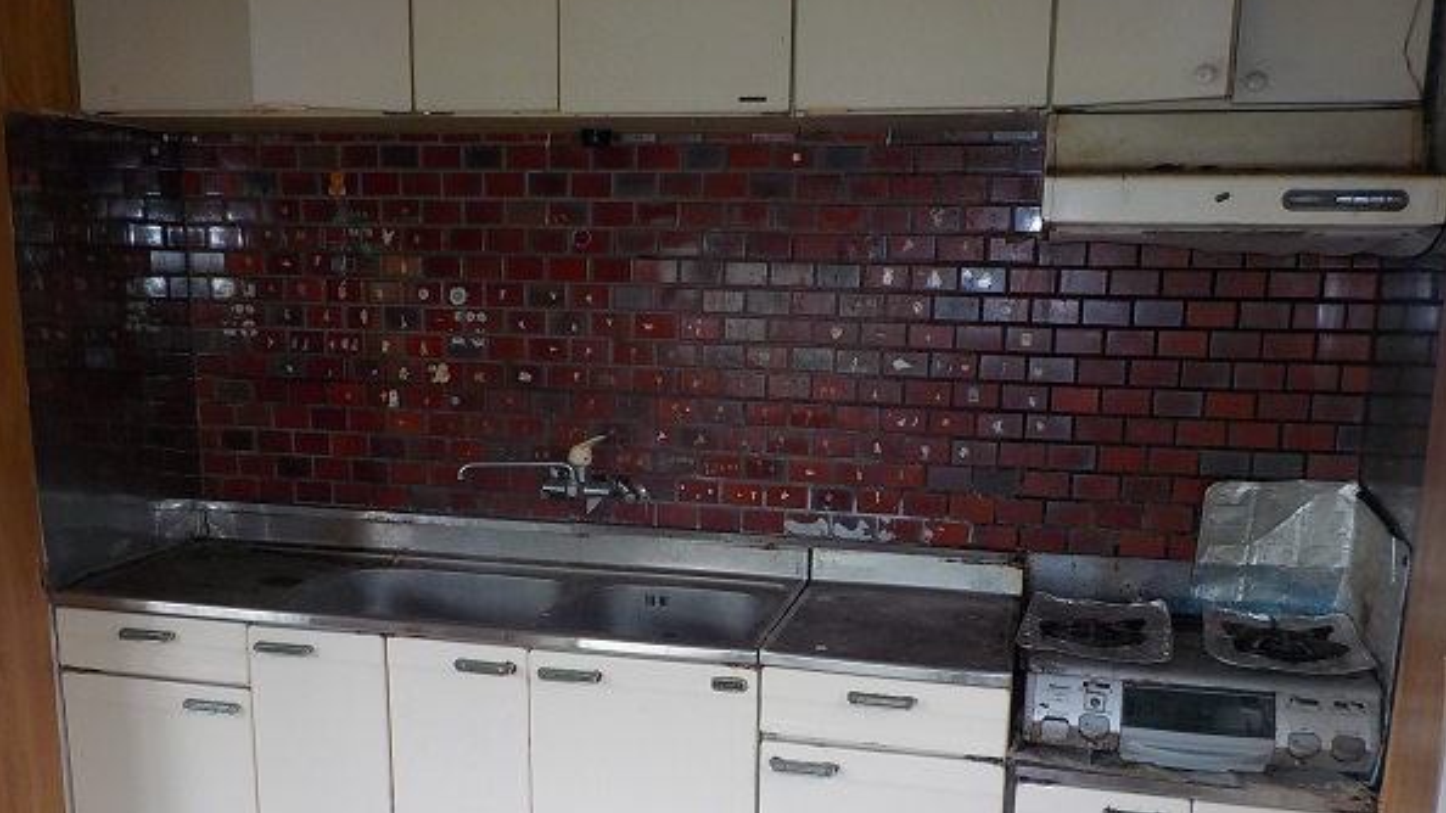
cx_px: 721
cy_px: 526
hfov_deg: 59.5
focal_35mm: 33
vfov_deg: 35.4
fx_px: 1265
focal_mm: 4.1
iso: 125
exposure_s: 1/60
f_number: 3.3
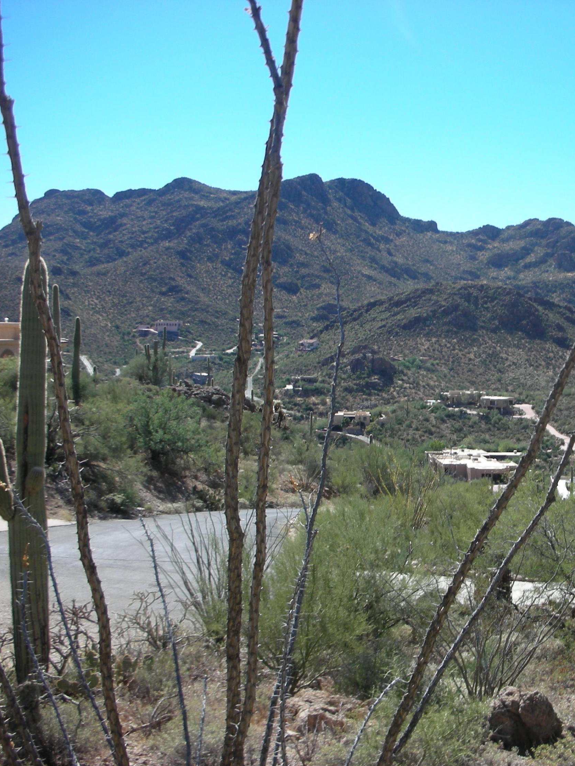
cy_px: 385
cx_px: 424
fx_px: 1041
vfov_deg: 40.4
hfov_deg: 30.4
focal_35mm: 47
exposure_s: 1/68
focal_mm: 5.8
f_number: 8.5
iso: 50
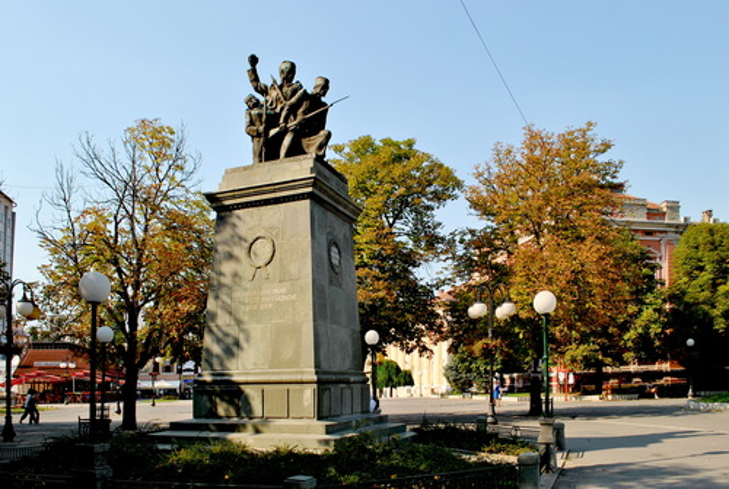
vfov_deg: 48.1
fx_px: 548
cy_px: 244
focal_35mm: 27
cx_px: 364
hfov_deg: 67.3
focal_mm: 18
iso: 100
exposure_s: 1/250
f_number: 8
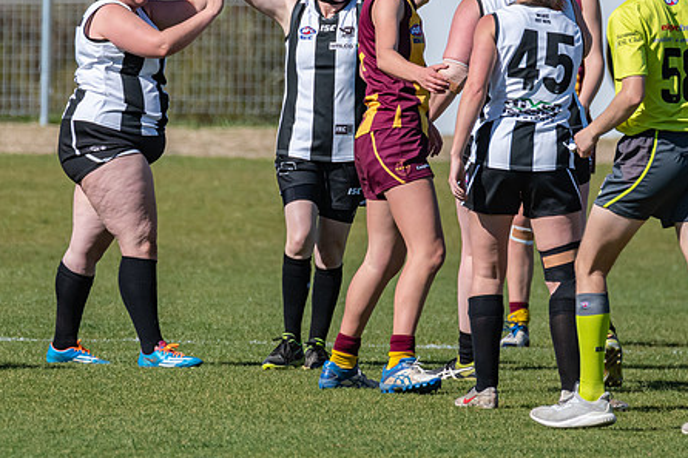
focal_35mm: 1432
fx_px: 27356
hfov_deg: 1.4
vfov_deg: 1.0
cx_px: 322
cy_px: 170
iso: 800
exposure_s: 1/4000
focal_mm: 600
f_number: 8
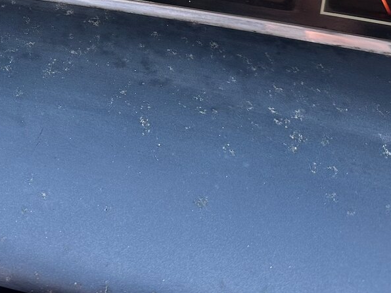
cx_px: 22
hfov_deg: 29.6
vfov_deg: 22.3
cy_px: -32
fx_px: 700
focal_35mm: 62
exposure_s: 1/409
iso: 80
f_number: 1.78
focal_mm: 6.86
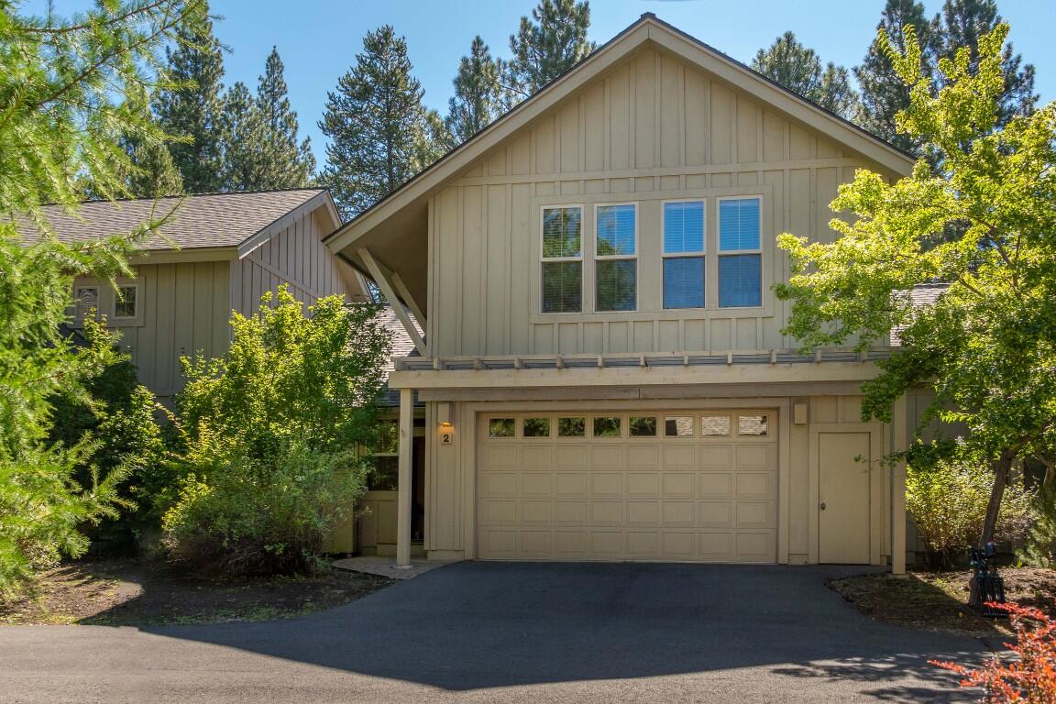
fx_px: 909
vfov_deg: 42.3
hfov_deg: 60.3
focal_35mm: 31
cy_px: 352
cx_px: 528
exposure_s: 1/250
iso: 400
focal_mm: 21
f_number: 8
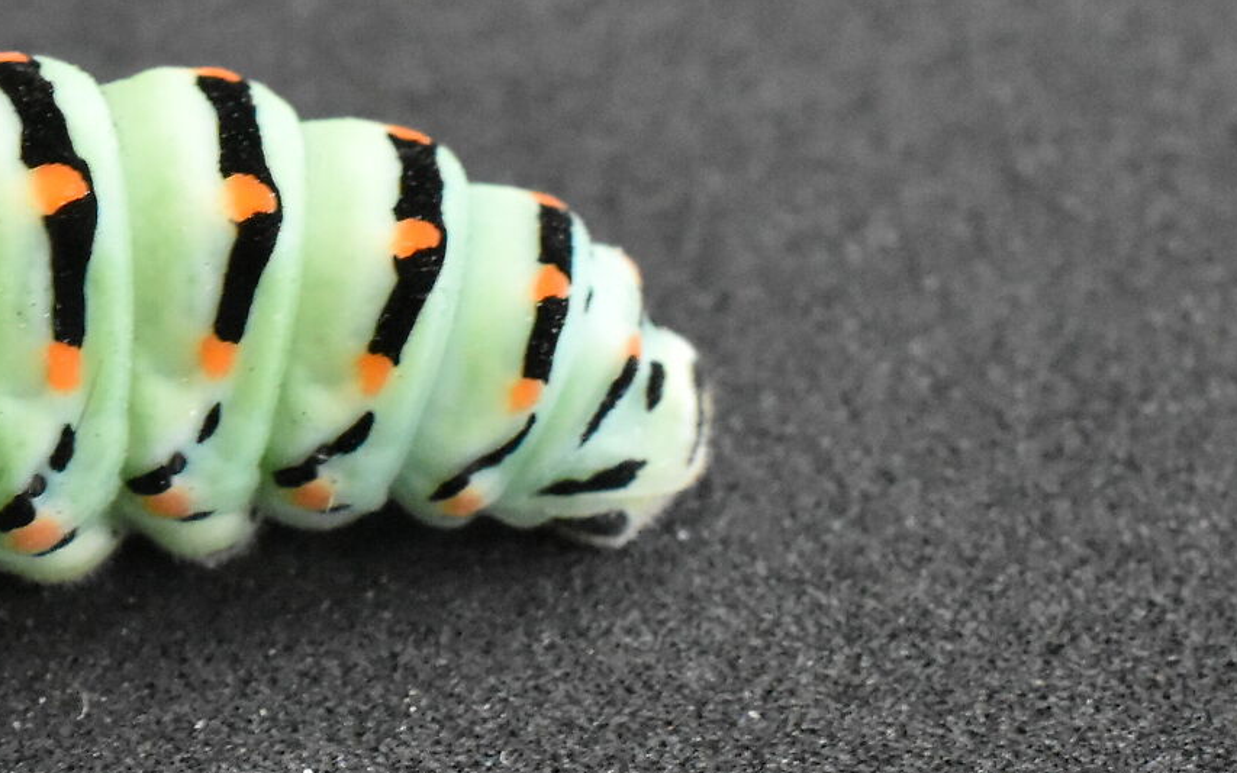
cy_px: 621
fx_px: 5798
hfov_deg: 11.9
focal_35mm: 172
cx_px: -322
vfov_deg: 7.6
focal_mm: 40
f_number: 16
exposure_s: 1/15
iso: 4500
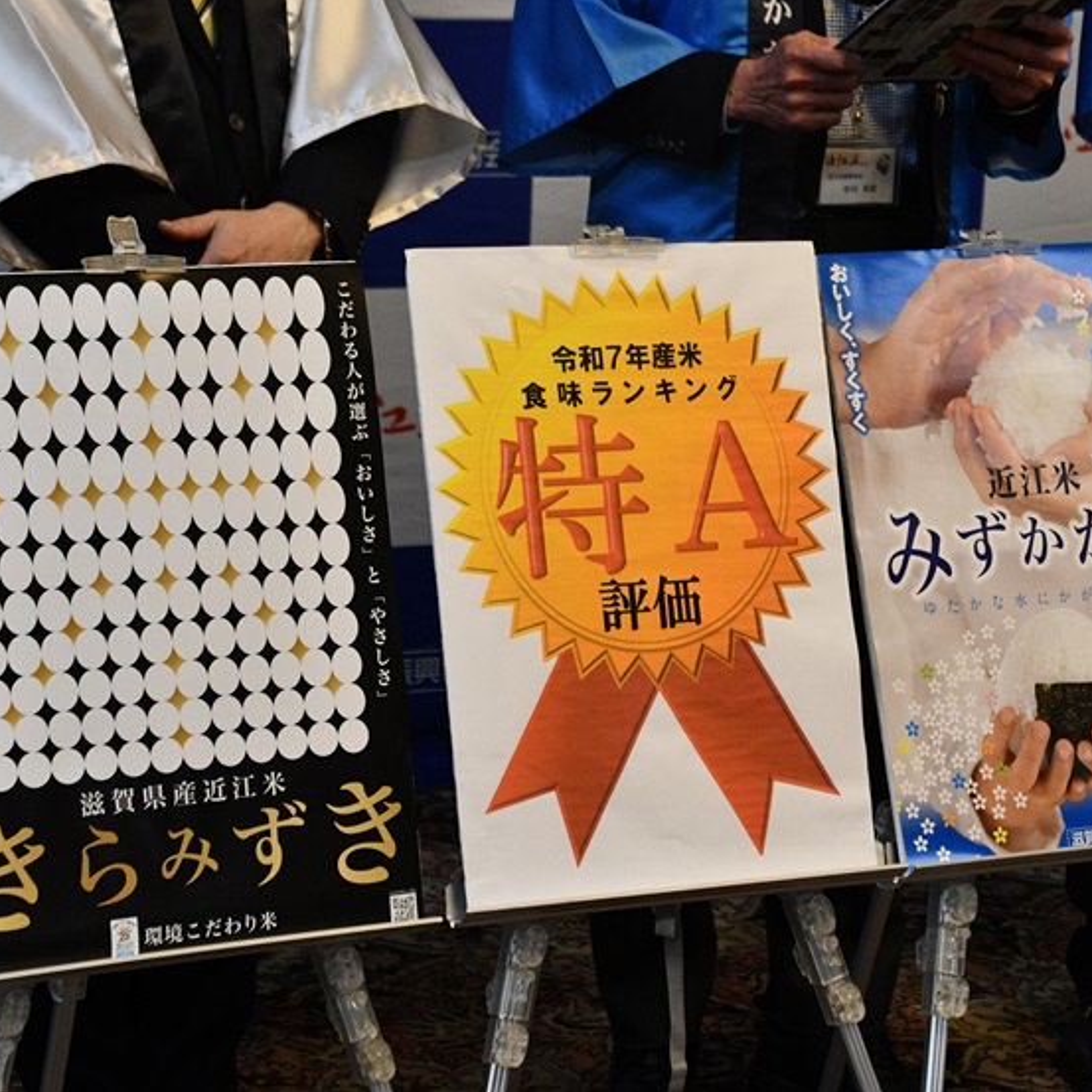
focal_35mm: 100
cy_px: 545
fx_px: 3569
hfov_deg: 17.4
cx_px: 595
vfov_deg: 17.4
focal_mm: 52
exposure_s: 1/125
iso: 2500
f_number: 4.8
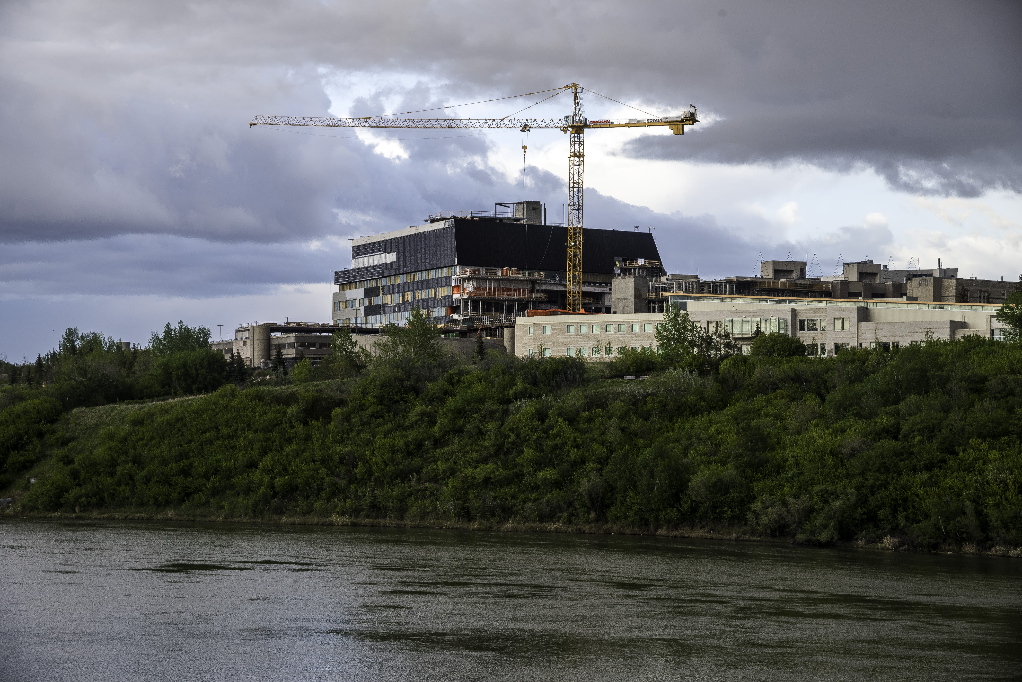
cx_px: 511
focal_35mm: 82
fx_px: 2329
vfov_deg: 16.7
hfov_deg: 24.8
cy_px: 341
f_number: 9
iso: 400
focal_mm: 82
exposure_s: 1/100
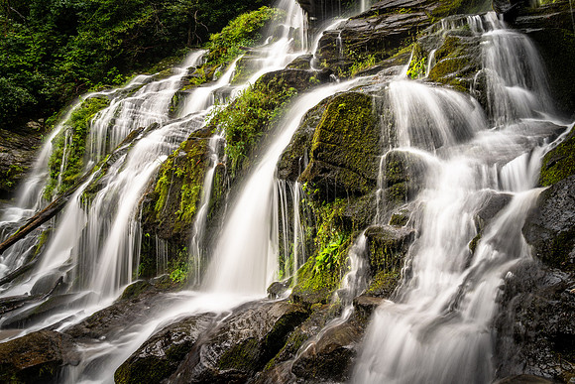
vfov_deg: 53.2
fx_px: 383
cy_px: 192
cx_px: 288
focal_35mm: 24
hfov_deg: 73.7
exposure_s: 1.3
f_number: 16
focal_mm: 24
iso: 100
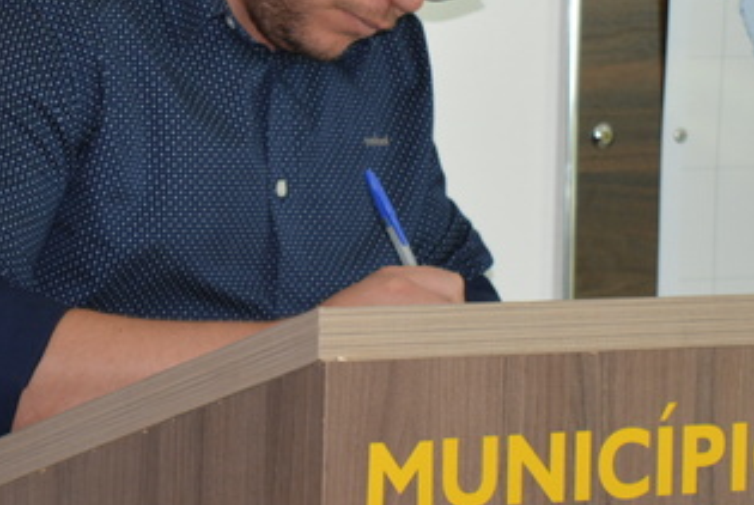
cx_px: 376
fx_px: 4677
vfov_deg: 6.2
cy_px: 139
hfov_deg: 9.2
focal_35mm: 223
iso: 400
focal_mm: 52
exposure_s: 1/80
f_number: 5.6
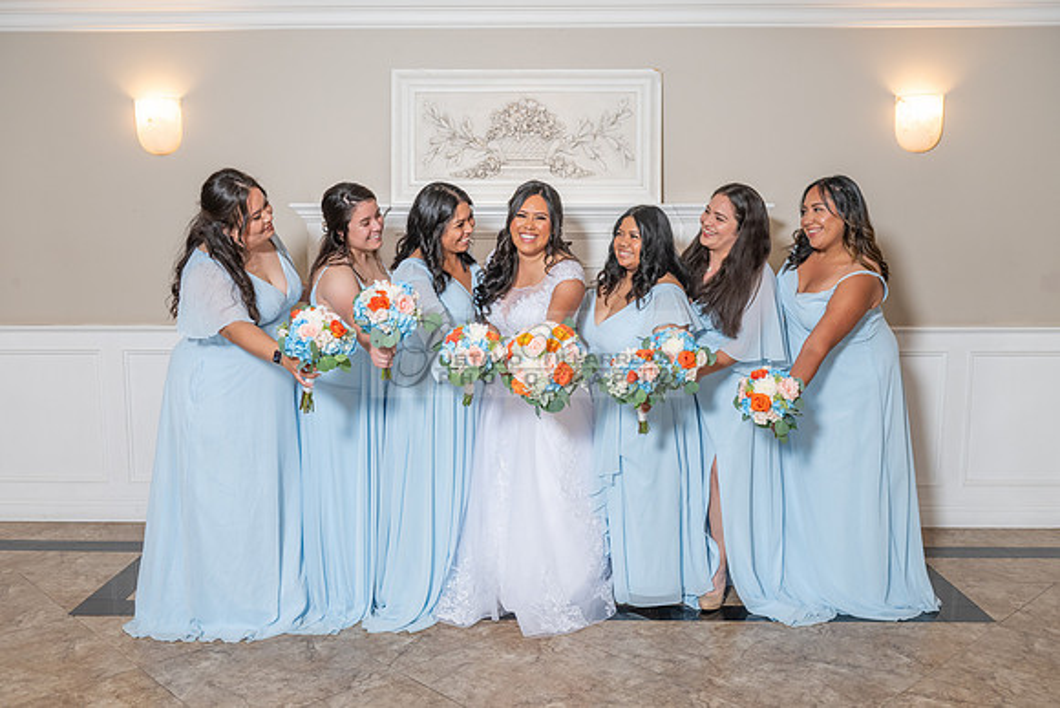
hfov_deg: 57.0
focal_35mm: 33
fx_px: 975
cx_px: 511
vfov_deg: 39.9
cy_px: 366
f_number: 4.5
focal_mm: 32
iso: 640
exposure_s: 1/160
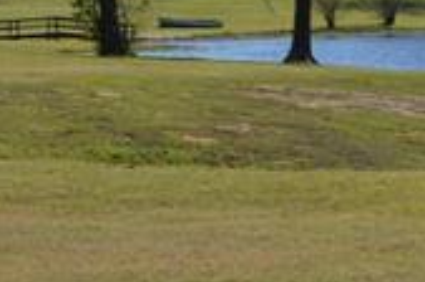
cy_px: -98
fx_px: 3005
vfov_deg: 5.3
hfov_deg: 8.0
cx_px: -8
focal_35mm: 255
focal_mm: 28
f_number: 9
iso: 100
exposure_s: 1/320
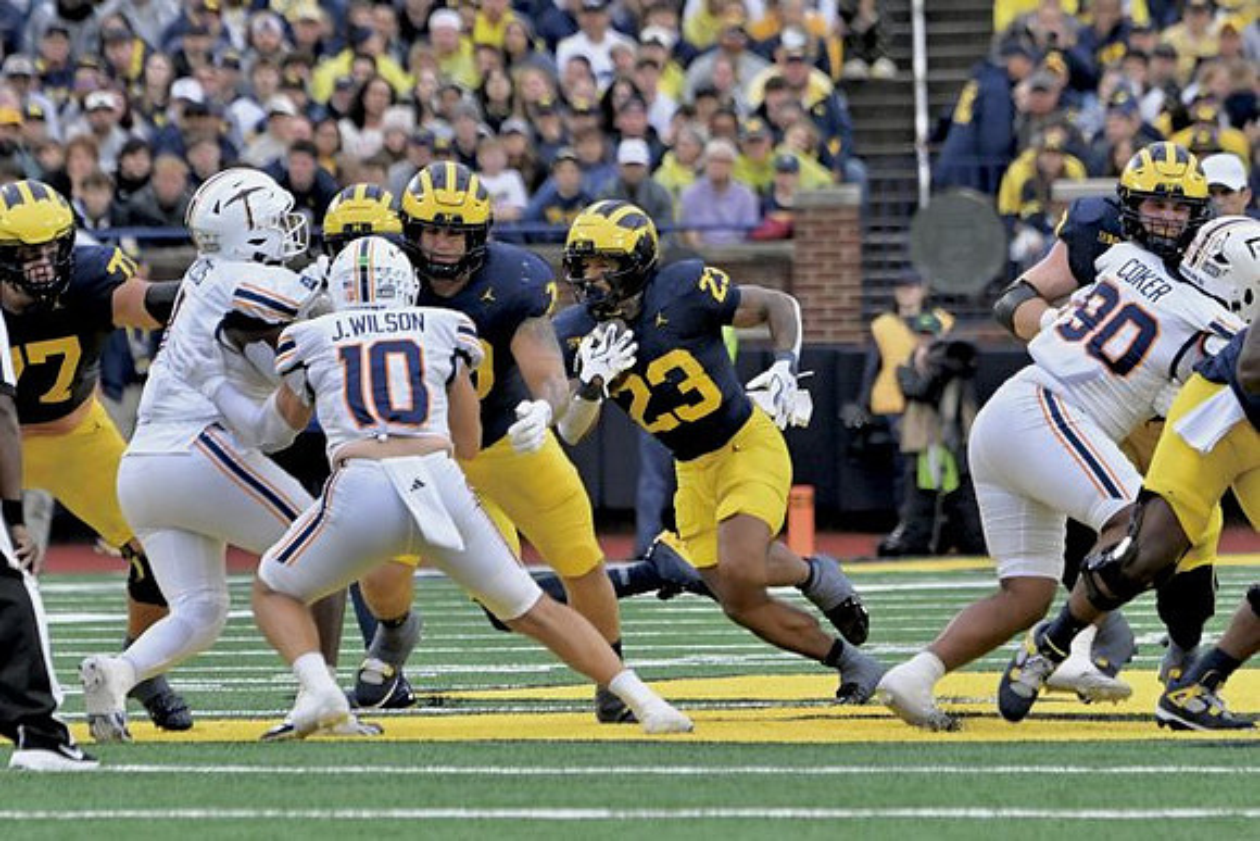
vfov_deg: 2.9
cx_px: 630
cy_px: 420
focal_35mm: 480
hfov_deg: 4.3
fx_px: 16803
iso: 2000
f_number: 5.6
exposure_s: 1/1250
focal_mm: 320
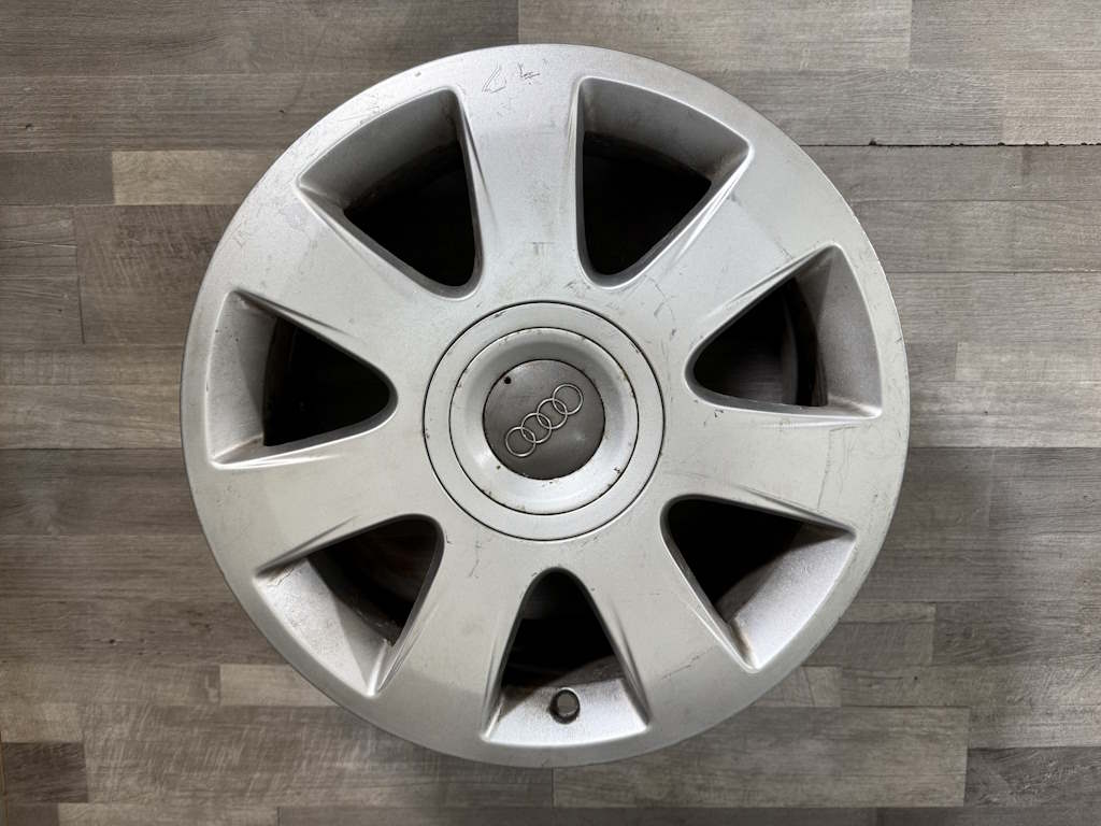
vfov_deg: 56.8
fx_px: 763
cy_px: 413
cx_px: 550
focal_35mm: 24
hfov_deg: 71.6
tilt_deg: -81.6
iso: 160
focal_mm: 6.76
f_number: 1.78
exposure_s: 1/100
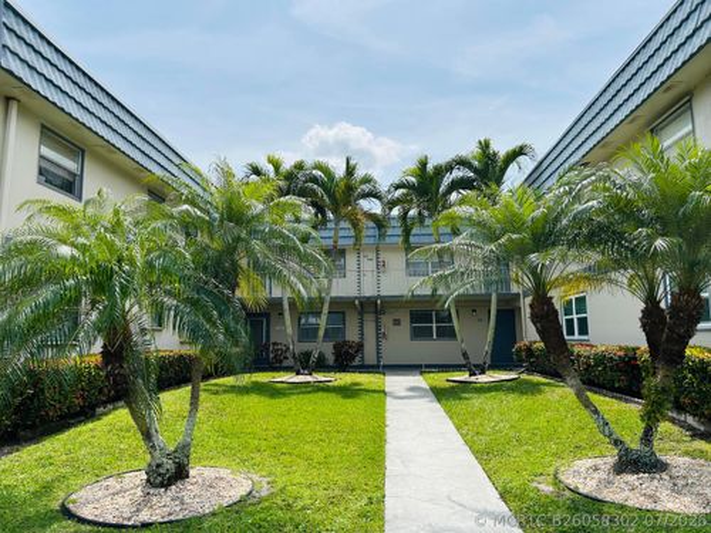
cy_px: 266
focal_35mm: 26
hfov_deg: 67.3
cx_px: 356
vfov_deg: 53.1
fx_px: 534
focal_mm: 5.7
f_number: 1.5
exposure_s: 1/5319
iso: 50
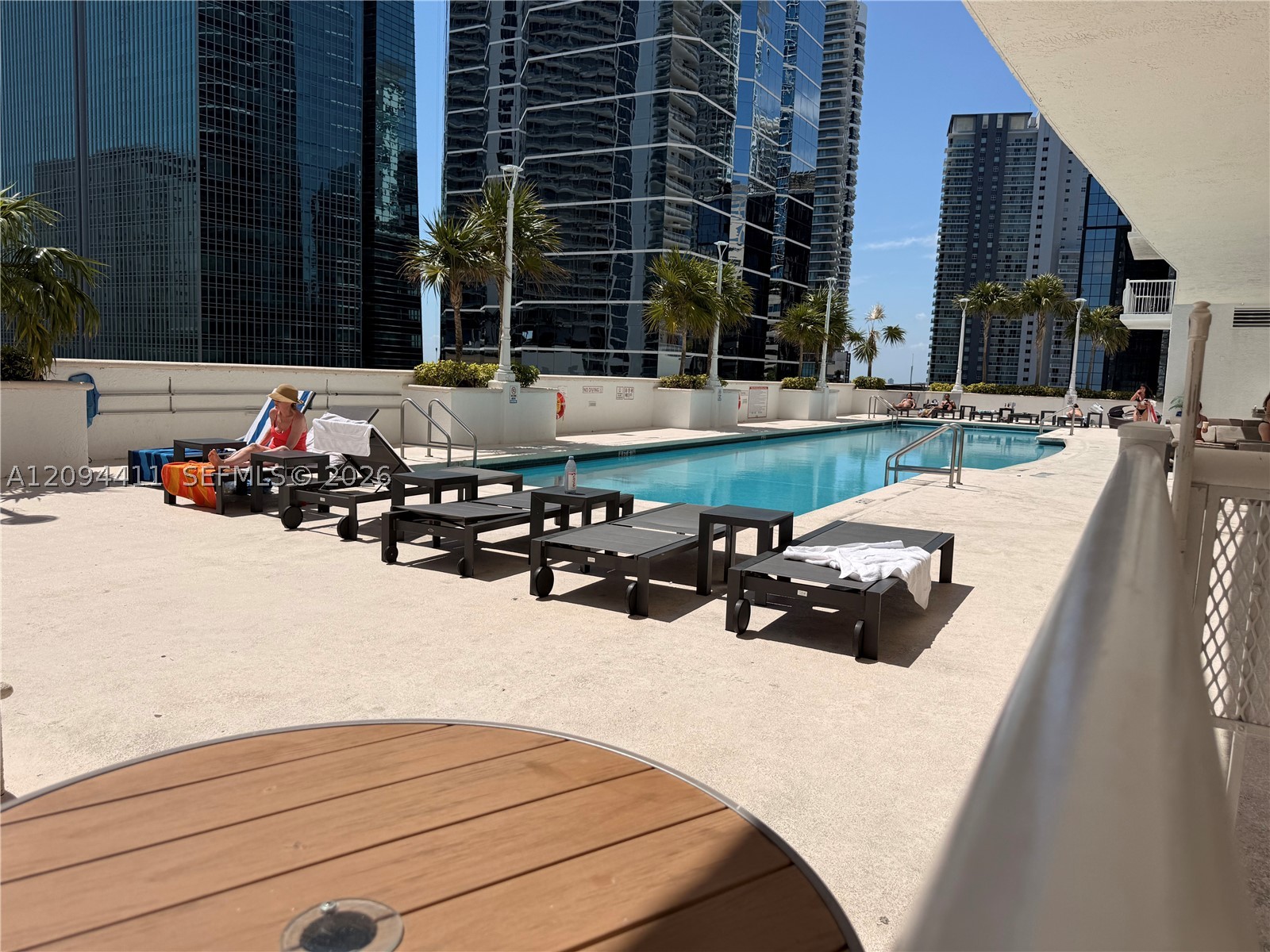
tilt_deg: -5.7
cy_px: 476
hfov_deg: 71.6
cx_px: 635
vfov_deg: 56.8
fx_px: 881
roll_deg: -2.2
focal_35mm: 24
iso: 80
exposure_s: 1/14286
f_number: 1.78
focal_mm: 6.76
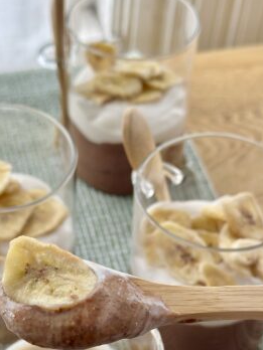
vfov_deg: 27.9
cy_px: 247
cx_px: 90
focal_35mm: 69
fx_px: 699
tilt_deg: -50.3
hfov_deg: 21.2
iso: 125
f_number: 1.78
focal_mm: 6.86
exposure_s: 1/100
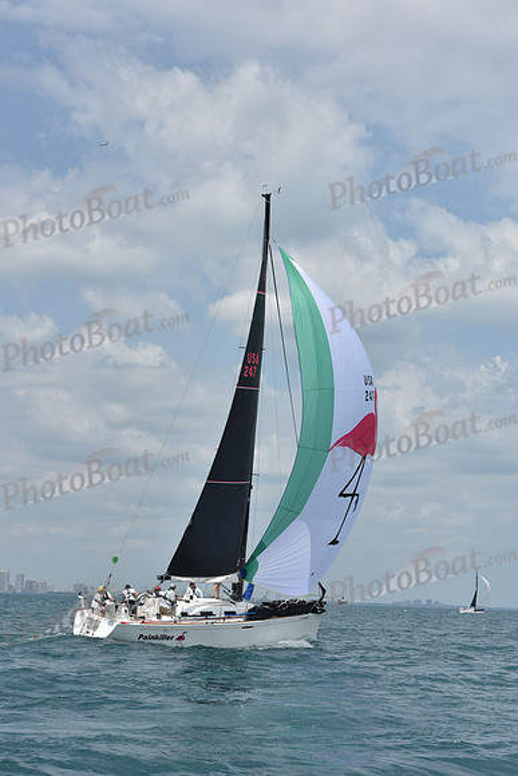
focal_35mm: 78
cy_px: 388
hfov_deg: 17.5
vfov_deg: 26.0
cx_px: 259
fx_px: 1682
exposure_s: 1/1250
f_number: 9
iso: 250
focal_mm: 78
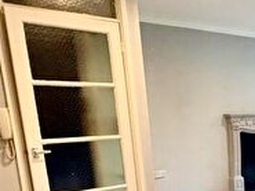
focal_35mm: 53
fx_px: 391
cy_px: 189
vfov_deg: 26.2
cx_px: 327
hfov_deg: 29.5
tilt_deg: -12.2
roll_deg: +0.6
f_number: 2.2
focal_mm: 2.22
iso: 200
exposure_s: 1/50
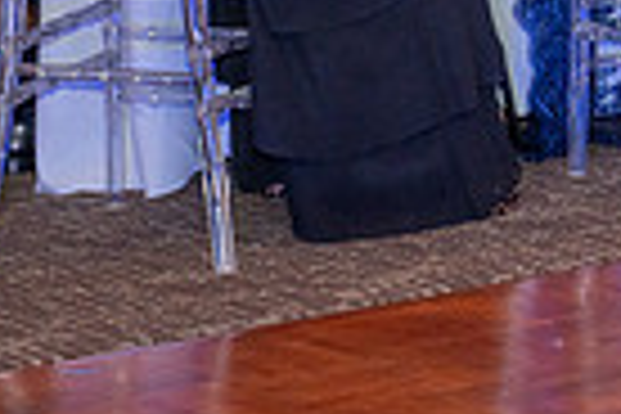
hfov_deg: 6.8
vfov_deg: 4.6
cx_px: 1202
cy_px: -286
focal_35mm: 294
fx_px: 5071
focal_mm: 70
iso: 1000
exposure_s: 1/200
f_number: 2.8
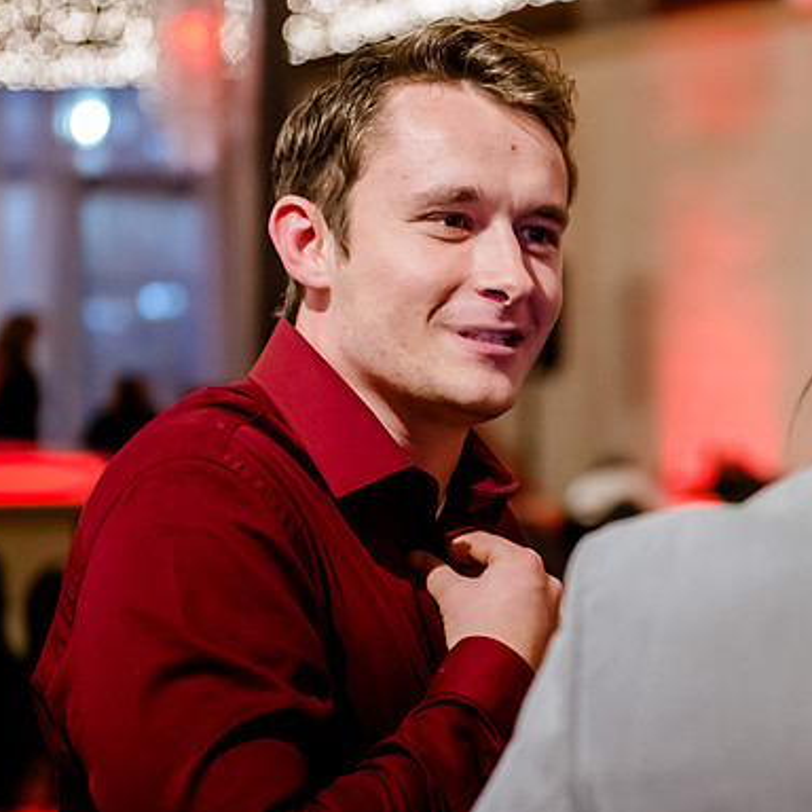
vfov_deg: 14.2
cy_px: 409
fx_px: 3264
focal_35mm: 123
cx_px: 547
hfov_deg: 14.2
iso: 5000
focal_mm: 70
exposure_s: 1/100
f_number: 2.8
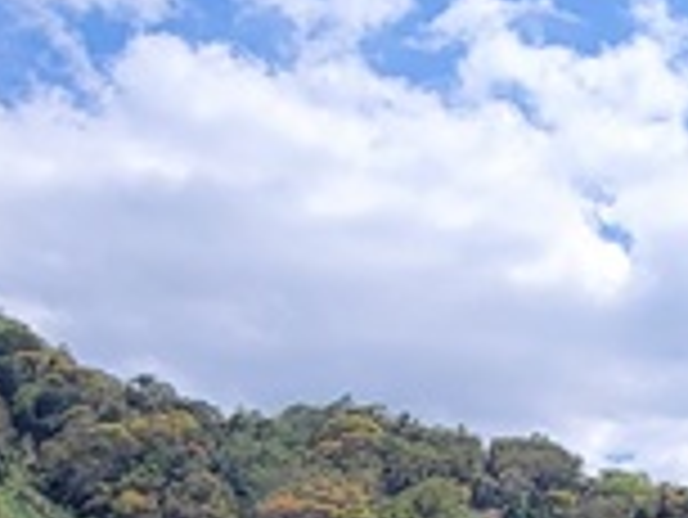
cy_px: 667
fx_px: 1691
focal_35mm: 85
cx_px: 850
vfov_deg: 16.5
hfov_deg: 21.2
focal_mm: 2.2
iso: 50
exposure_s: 1/2043
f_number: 2.2
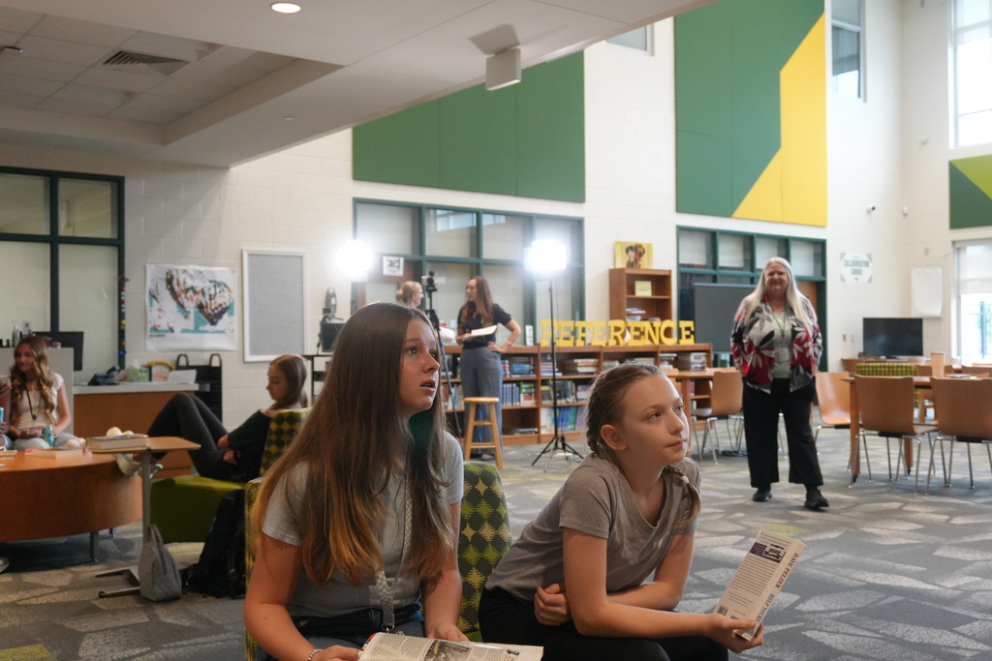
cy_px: 330
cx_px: 496
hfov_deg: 51.3
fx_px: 1033
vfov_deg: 35.5
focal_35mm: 38
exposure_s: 1/160
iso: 2500
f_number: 4.5
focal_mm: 25
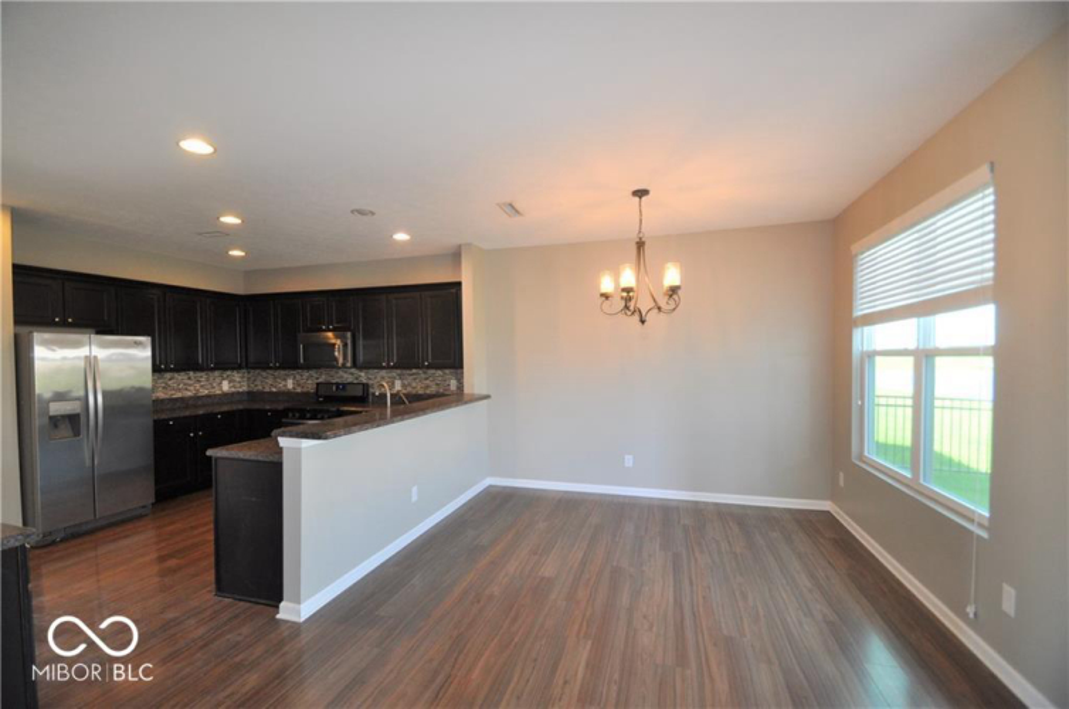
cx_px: 534
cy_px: 354
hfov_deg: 100.5
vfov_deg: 77.1
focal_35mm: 15
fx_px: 445
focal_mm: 10
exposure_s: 1/125
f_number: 3.5
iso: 720
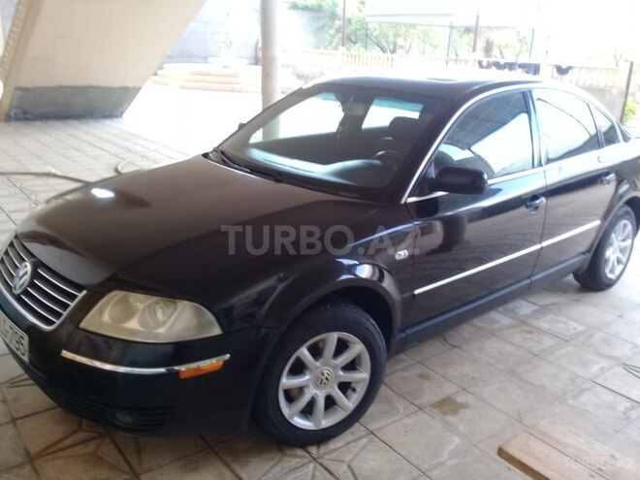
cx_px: 320
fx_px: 573
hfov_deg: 58.4
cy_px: 240
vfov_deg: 45.4
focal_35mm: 31
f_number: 2.2
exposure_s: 1/40
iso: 64
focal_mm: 3.3
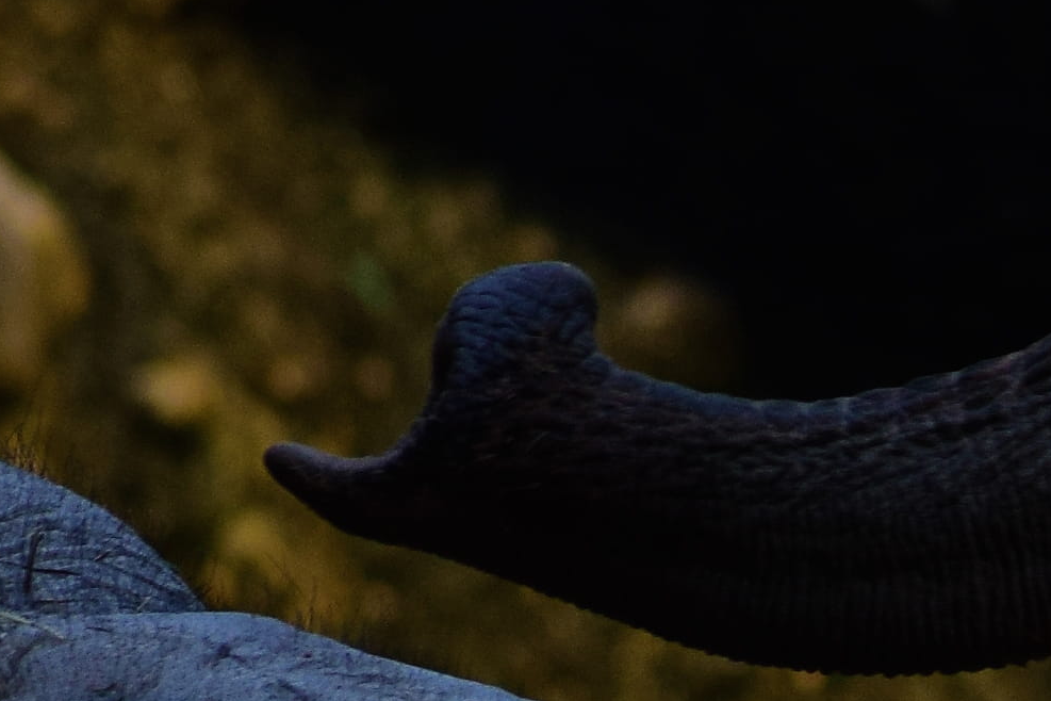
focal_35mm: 1322
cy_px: 1846
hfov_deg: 1.6
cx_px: 1632
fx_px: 38593
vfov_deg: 1.0
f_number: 5
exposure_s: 1/640
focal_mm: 145
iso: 250
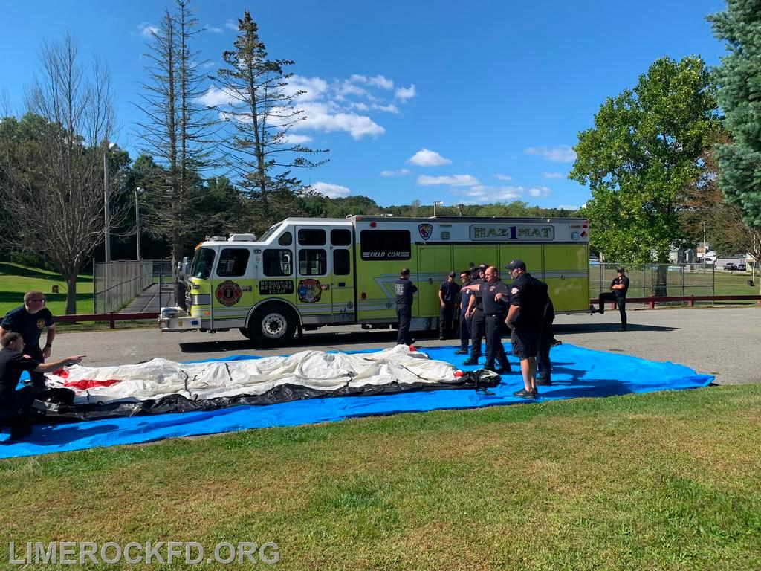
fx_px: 572
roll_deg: +0.4
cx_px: 380
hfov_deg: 67.3
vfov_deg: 53.1
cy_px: 286
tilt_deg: -1.3
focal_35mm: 26
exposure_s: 1/1916
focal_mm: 4.25
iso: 25
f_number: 1.8
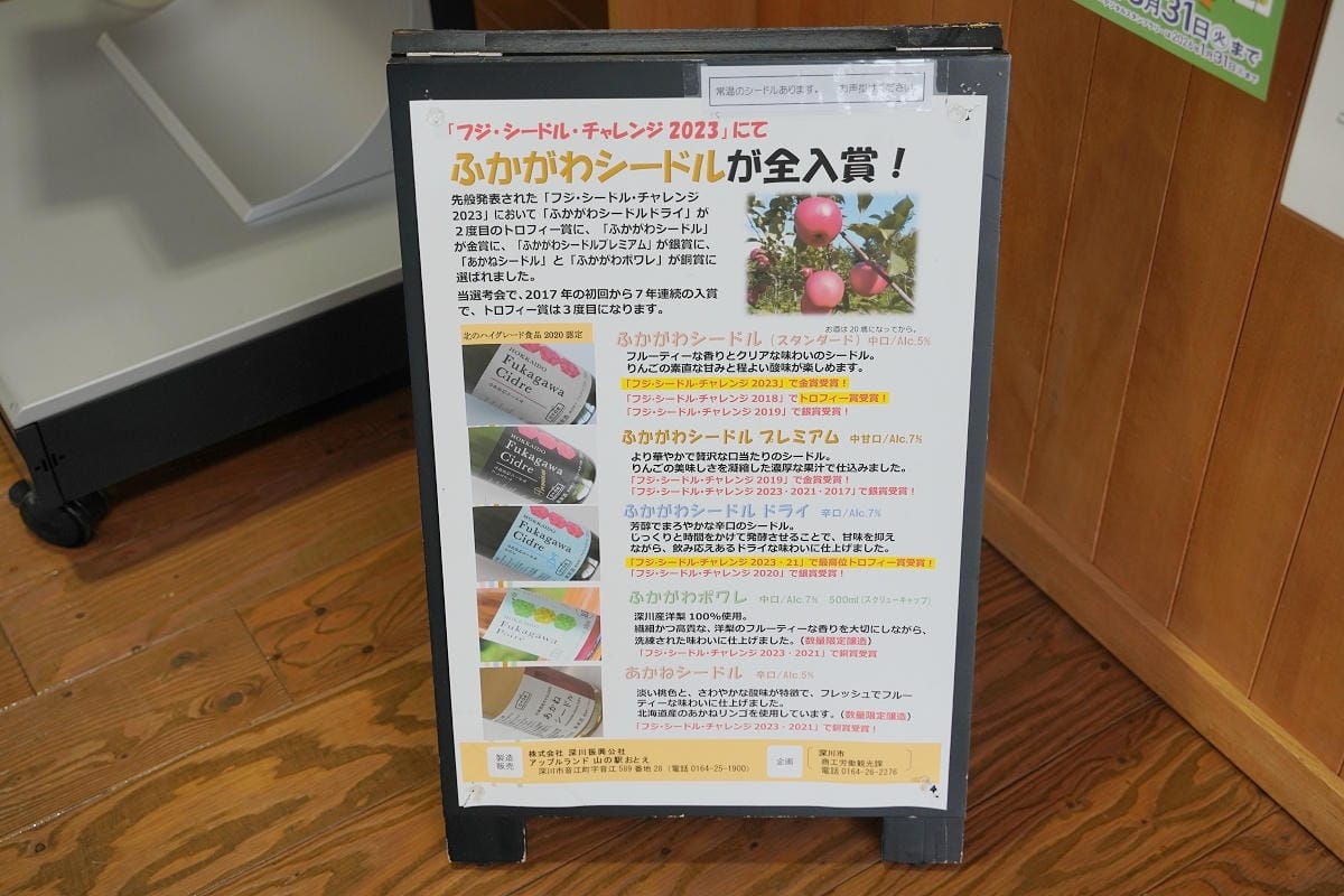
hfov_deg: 41.9
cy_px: 448
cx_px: 672
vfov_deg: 28.6
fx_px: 1755
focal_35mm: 47
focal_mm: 47
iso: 800
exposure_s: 1/160
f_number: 4
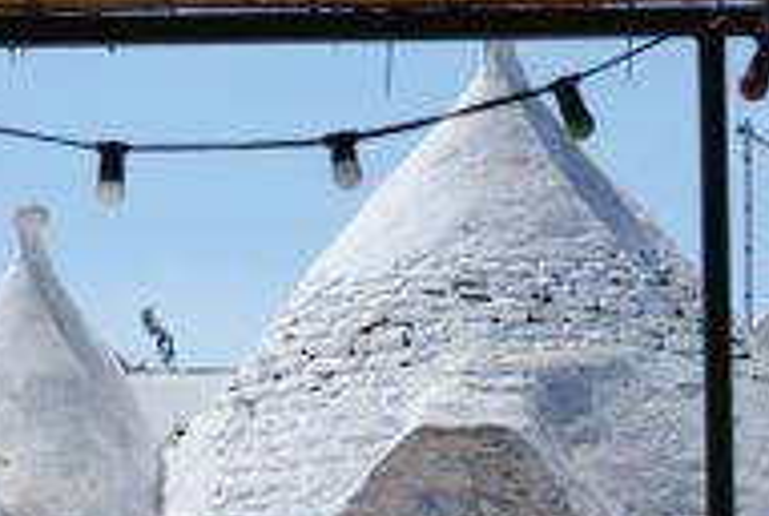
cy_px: 540
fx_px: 3017
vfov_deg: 9.7
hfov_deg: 14.5
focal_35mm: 141
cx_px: 407
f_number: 5.6
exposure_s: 1/200
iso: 100
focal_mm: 30
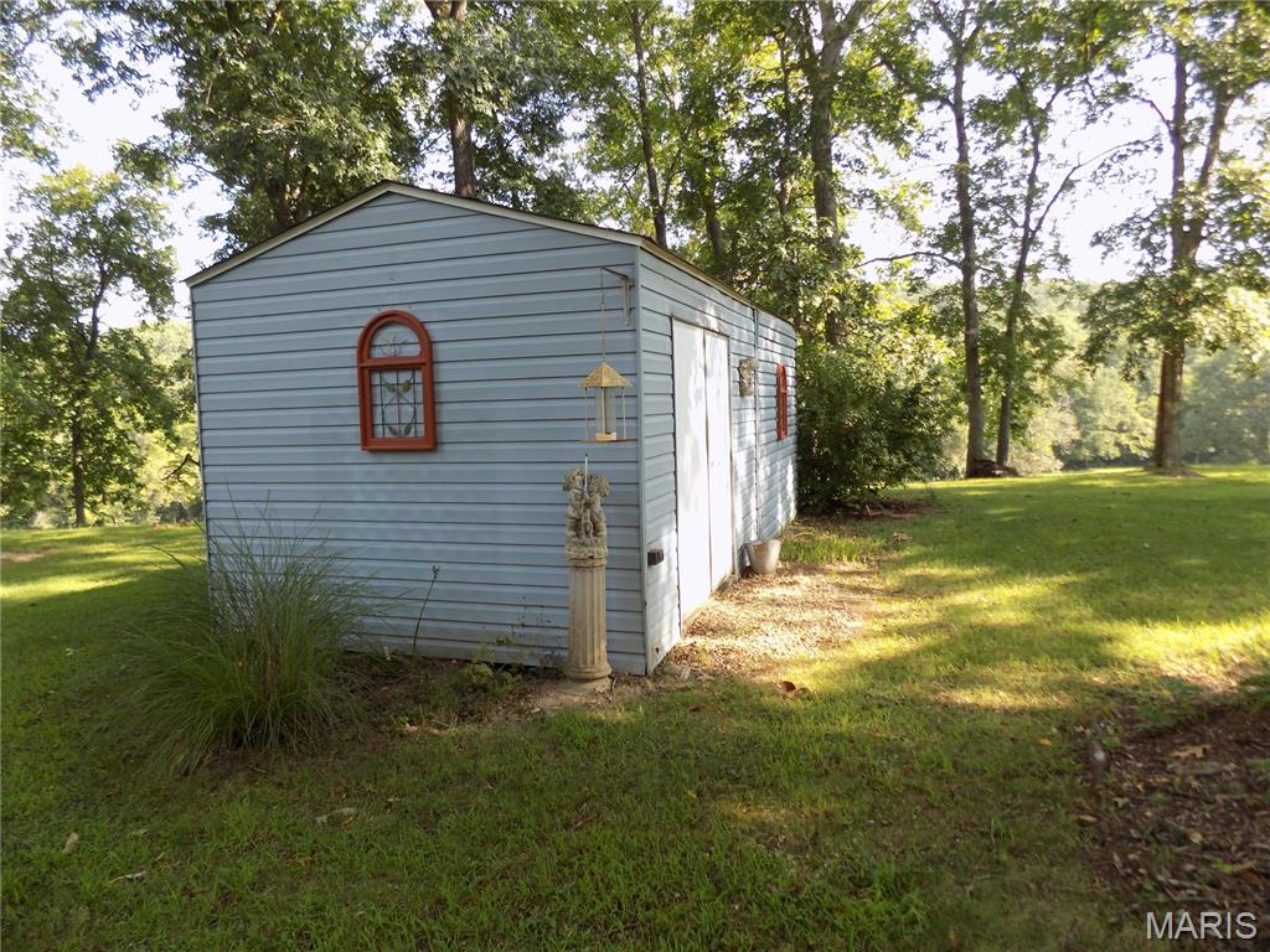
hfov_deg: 73.9
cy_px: 476
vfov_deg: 58.9
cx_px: 635
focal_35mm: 23
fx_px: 844
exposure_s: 1/100
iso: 80
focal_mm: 4
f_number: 3.1
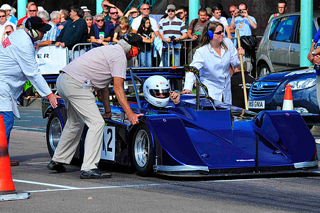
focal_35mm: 260
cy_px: 90
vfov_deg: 5.3
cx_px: 194
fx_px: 2310
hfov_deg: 7.9
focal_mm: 200
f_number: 10
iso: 400
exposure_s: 1/640
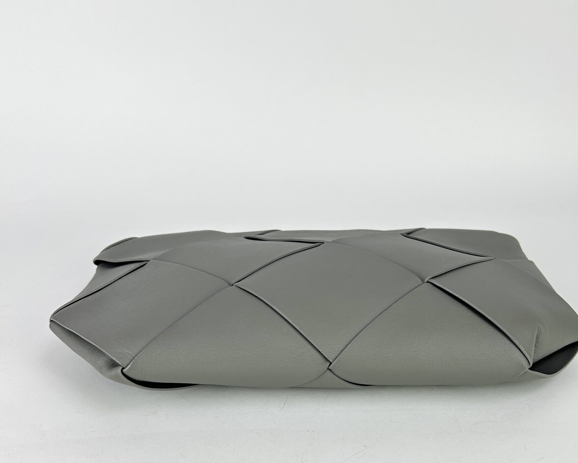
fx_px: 633
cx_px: 314
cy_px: 336
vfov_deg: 39.3
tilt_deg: -30.0
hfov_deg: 49.0
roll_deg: +0.5
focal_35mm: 37
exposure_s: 1/304
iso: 50
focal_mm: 5.7
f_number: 1.5
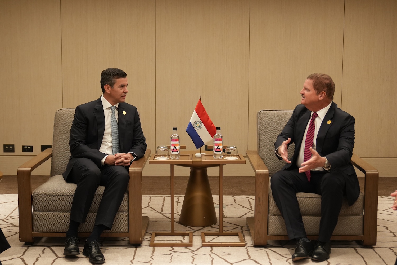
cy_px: 132
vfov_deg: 23.8
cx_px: 198
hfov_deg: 35.1
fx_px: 629
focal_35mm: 57
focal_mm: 38
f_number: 2.8
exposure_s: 1/160
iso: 1600
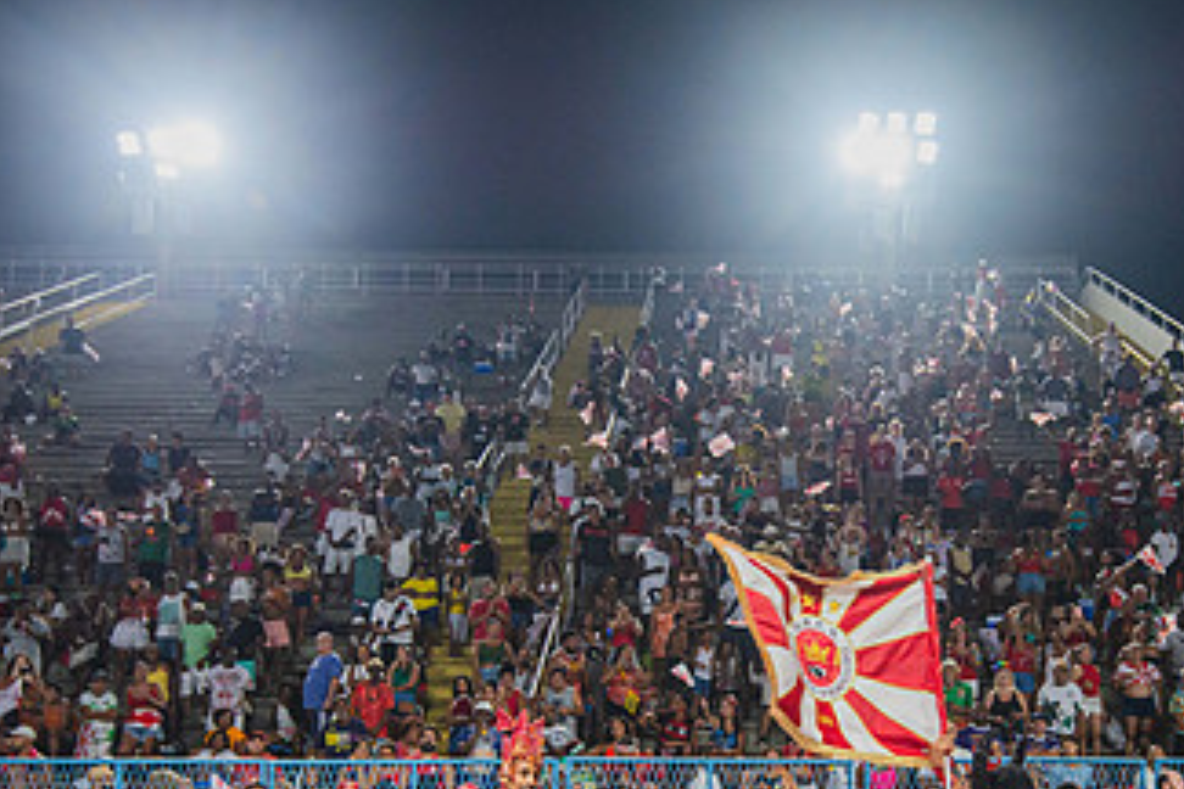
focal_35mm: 43
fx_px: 1414
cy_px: 678
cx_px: 749
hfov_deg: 45.0
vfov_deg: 30.1
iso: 1600
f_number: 4
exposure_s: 1/320
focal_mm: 24
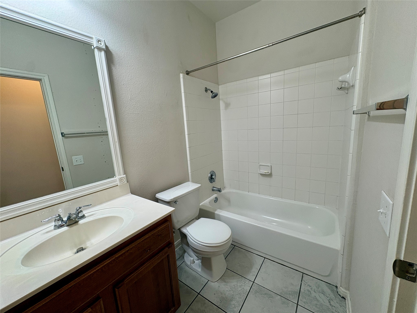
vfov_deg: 85.7
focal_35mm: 14
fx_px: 169
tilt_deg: -10.1
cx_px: 208
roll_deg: +3.9
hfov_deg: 102.1
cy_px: 156
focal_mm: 2.22
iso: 160
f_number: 2.2
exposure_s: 1/60
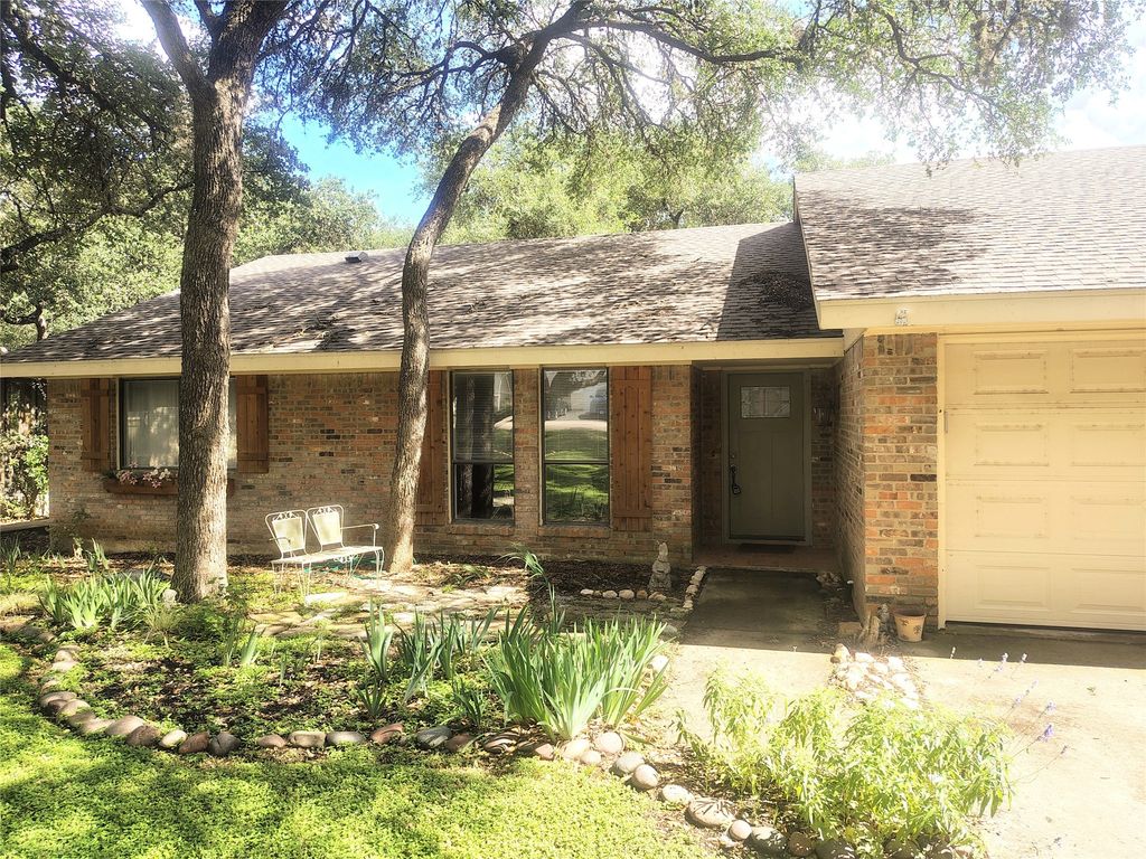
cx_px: 573
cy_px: 430
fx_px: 795
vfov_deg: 56.8
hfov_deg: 71.6
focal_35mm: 24
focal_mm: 5.56
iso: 100
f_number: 1.8
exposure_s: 1/328
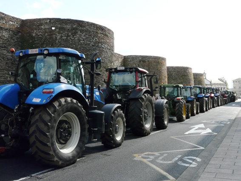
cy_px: 90
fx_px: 278
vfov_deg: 35.9
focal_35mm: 40
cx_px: 120
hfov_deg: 46.8
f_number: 5.6
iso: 100
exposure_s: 1/200
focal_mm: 5.1
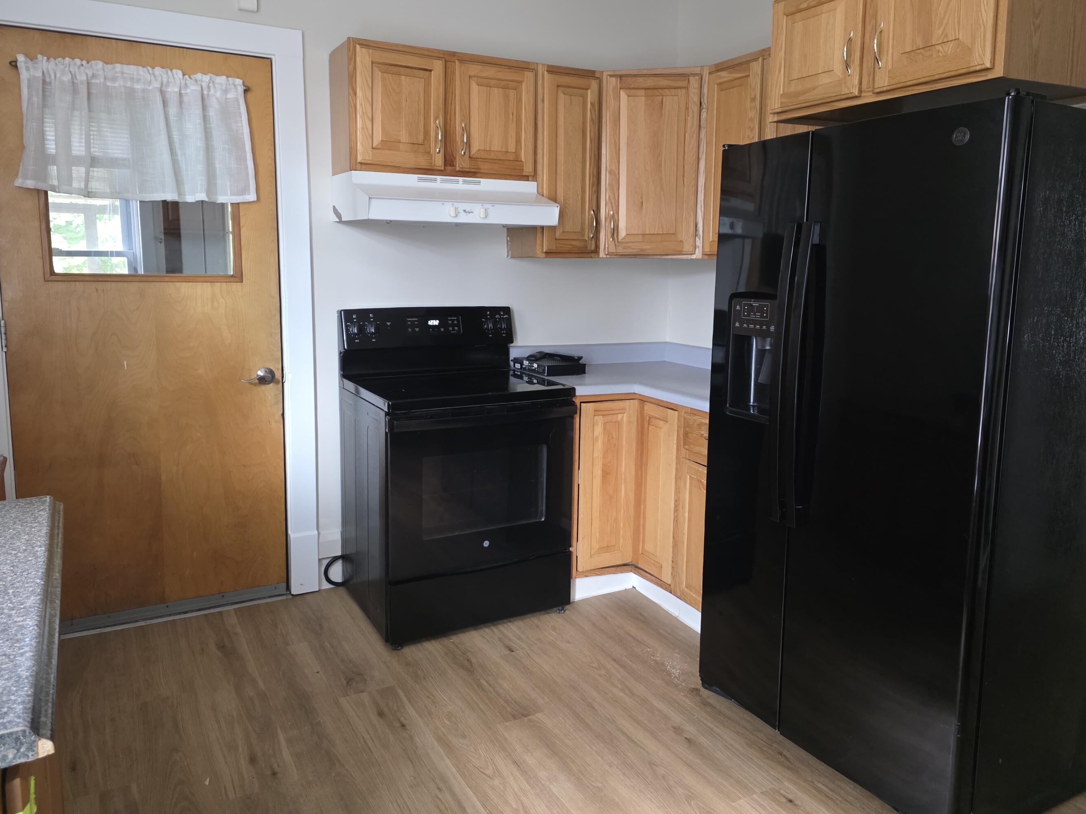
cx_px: 531
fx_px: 816
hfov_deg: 67.3
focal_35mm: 26
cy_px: 367
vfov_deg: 53.0
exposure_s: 1/120
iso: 1000
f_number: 1.7
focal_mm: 6.3
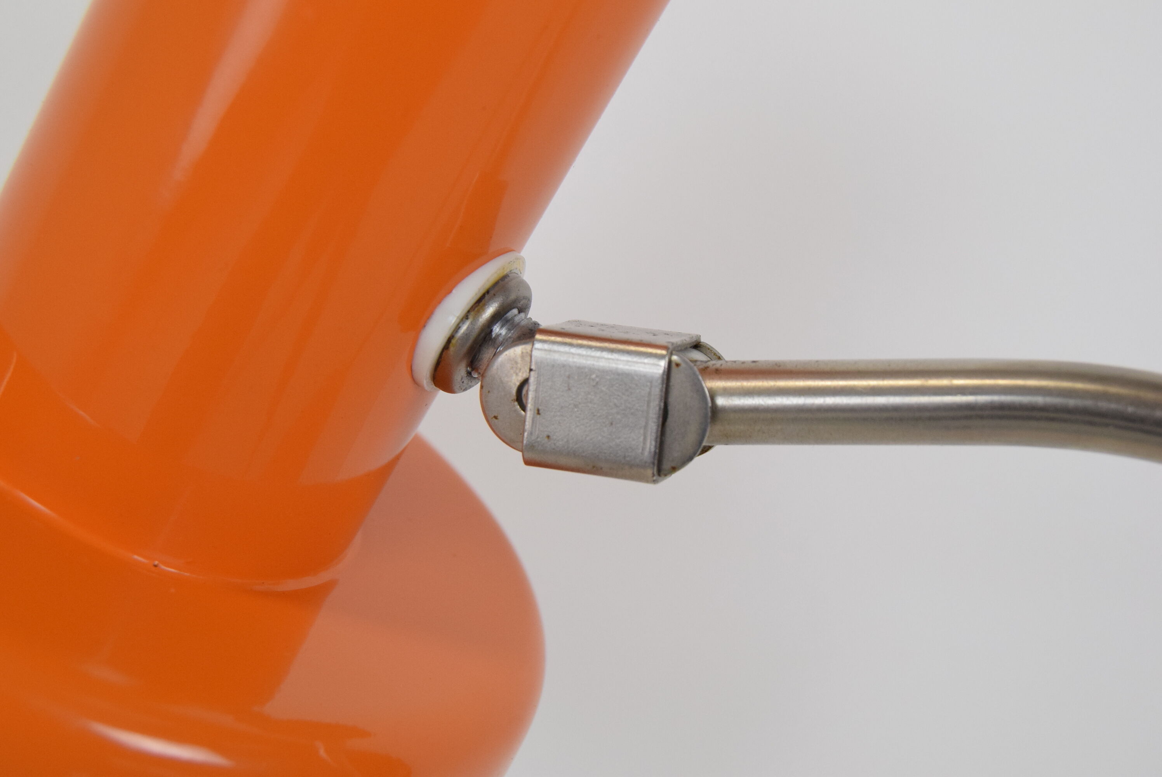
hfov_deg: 37.8
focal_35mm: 52
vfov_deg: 25.8
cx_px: 581
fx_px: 1696
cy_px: 388
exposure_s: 1/250
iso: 1600
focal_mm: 35
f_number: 8
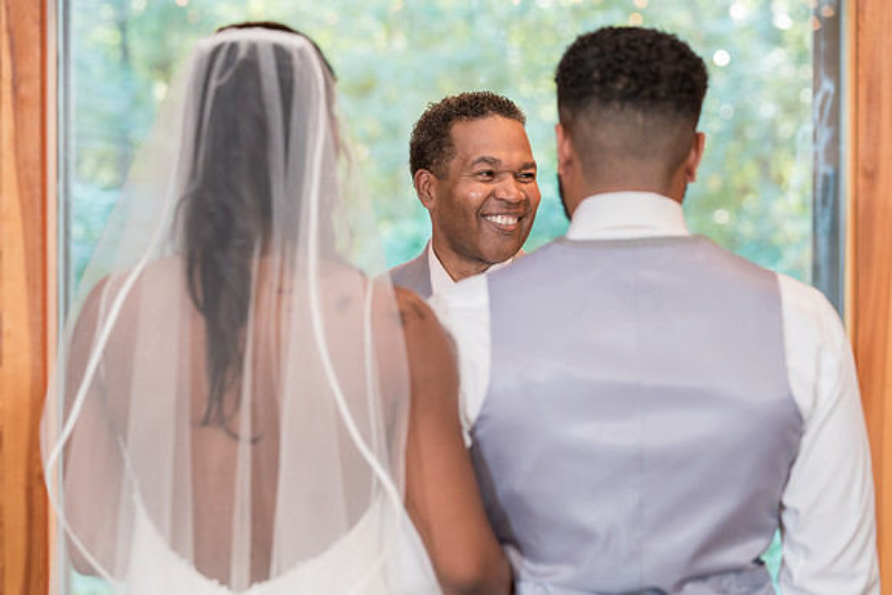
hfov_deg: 19.0
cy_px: 292
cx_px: 427
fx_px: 2665
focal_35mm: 108
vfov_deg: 12.7
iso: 1600
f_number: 4
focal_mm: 102
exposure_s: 1/100
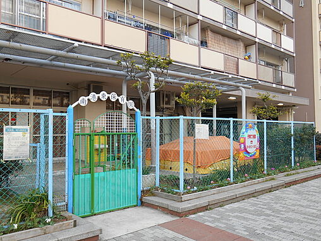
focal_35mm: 31
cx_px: 160
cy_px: 120
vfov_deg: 45.4
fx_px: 287
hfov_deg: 58.4
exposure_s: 1/80
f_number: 3.6
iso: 80
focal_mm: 5.5
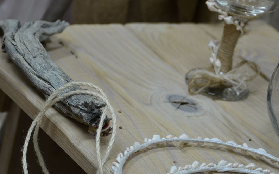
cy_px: 90
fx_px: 1407
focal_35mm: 185
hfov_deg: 11.3
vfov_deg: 7.1
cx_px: 165
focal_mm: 80
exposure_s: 1/60
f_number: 4.2
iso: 450
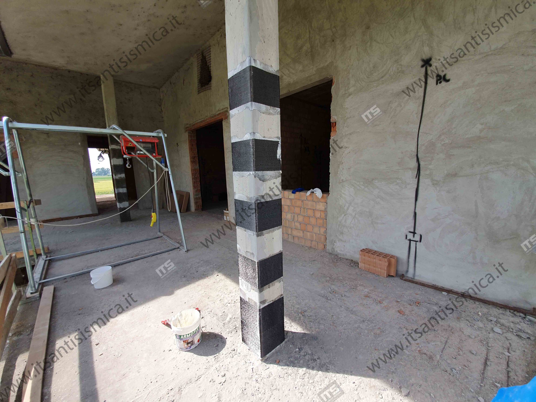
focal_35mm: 13
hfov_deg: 106.2
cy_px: 201
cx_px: 268
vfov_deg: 89.9
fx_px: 201
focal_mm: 1.8
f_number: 2.2
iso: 50
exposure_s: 1/416
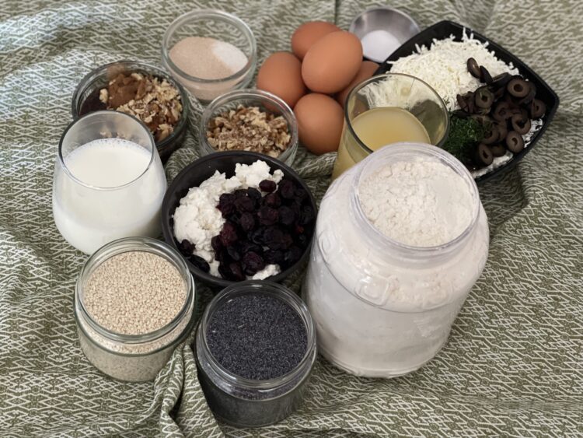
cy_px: 219
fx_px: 1078
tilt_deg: -59.8
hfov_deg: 30.3
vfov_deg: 22.9
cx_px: 292
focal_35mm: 64
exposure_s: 1/30
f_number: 2.2
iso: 400
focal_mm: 7.5
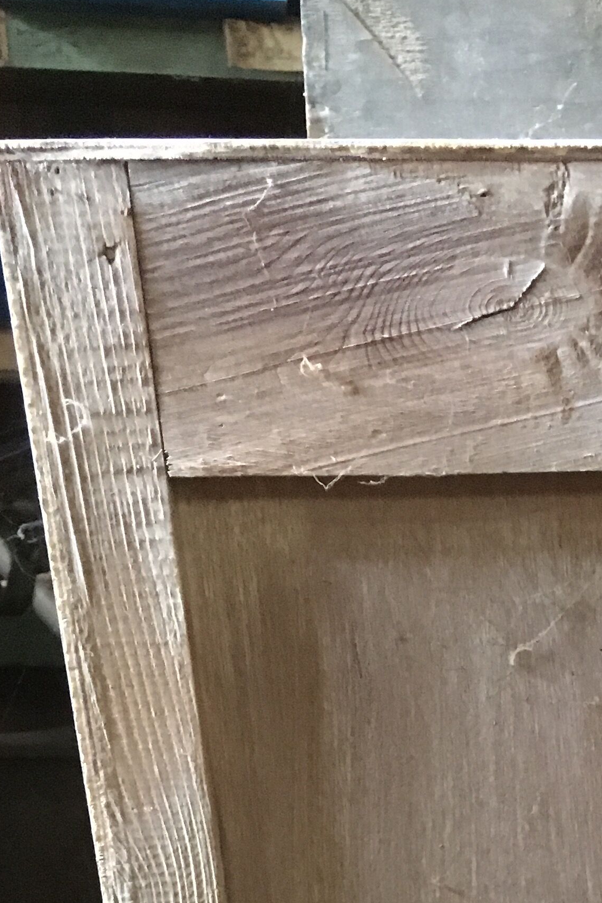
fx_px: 1781
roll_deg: -1.5
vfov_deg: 26.6
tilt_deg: -23.1
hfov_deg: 18.2
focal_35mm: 71
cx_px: 726
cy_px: 940
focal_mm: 4.15
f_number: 2.2
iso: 320
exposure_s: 1/17
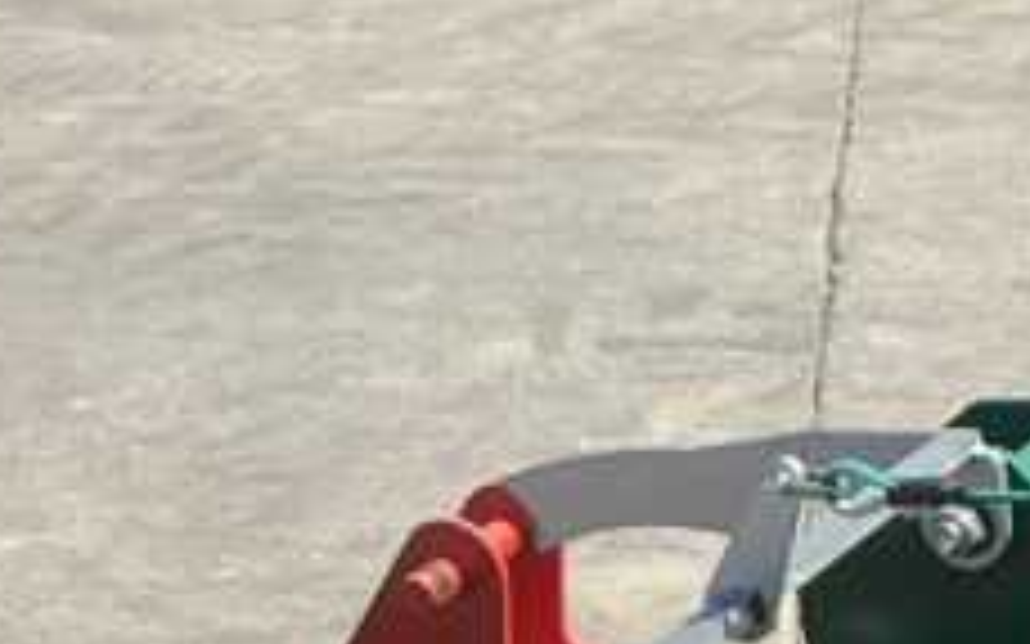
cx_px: 1444
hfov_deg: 14.8
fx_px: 3733
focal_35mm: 133
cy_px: 1099
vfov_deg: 9.4
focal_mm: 3
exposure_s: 1/1250
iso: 25
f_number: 1.8
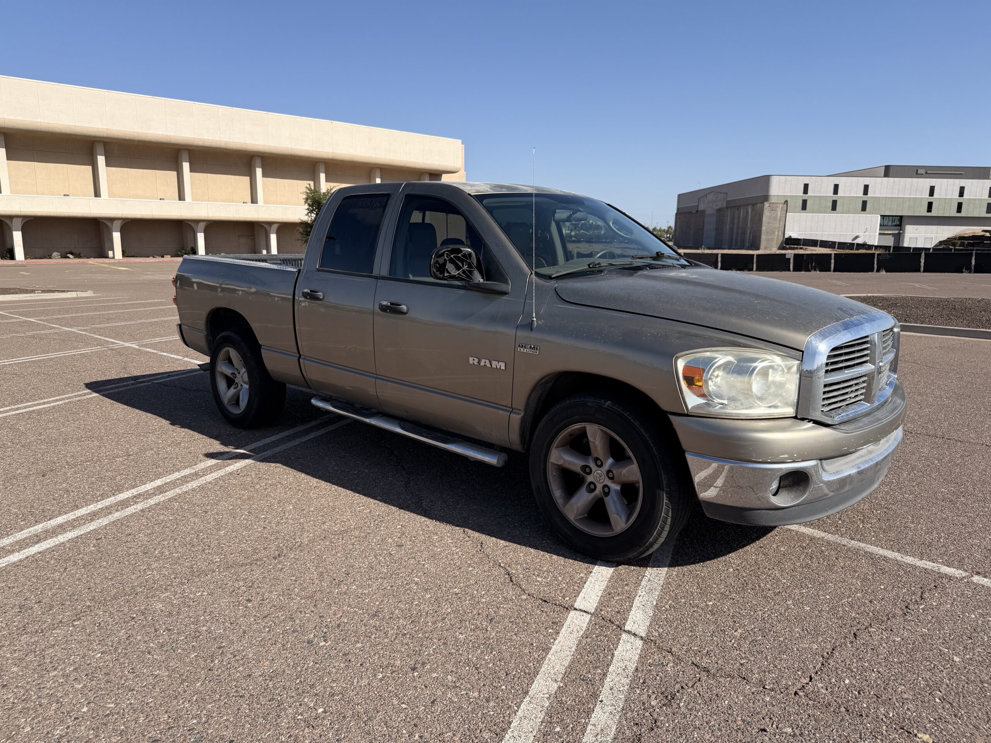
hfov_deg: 71.6
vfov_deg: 56.8
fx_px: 687
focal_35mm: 24
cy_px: 372
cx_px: 496
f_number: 1.78
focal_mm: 6.76
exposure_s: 1/5319
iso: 80
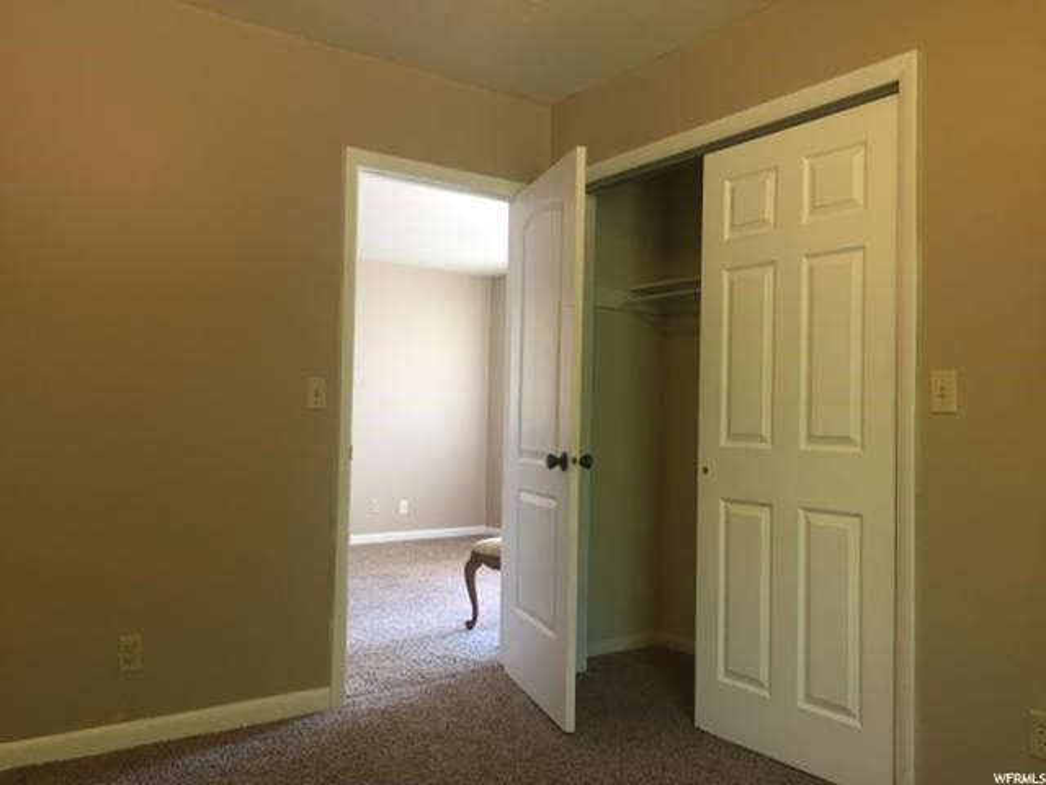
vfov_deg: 48.2
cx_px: 523
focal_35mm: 29
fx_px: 876
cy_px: 392
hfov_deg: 61.7
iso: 64
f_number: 2.2
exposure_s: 1/30
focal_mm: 4.15
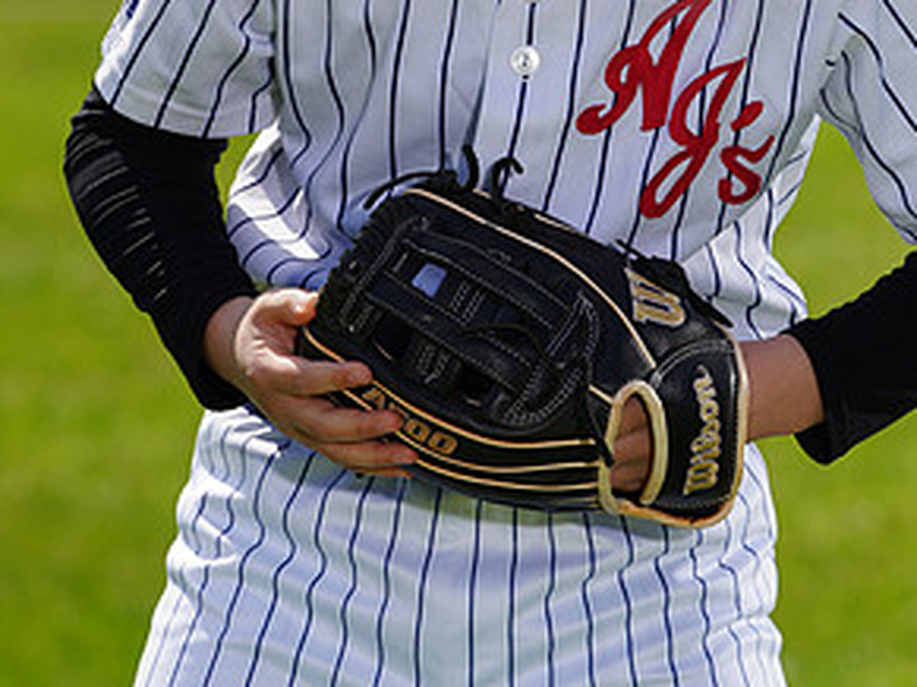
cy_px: -79
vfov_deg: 3.5
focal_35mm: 429
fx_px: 11360
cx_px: 562
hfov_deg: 4.6
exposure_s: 1/250
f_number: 8
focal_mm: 224
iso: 100
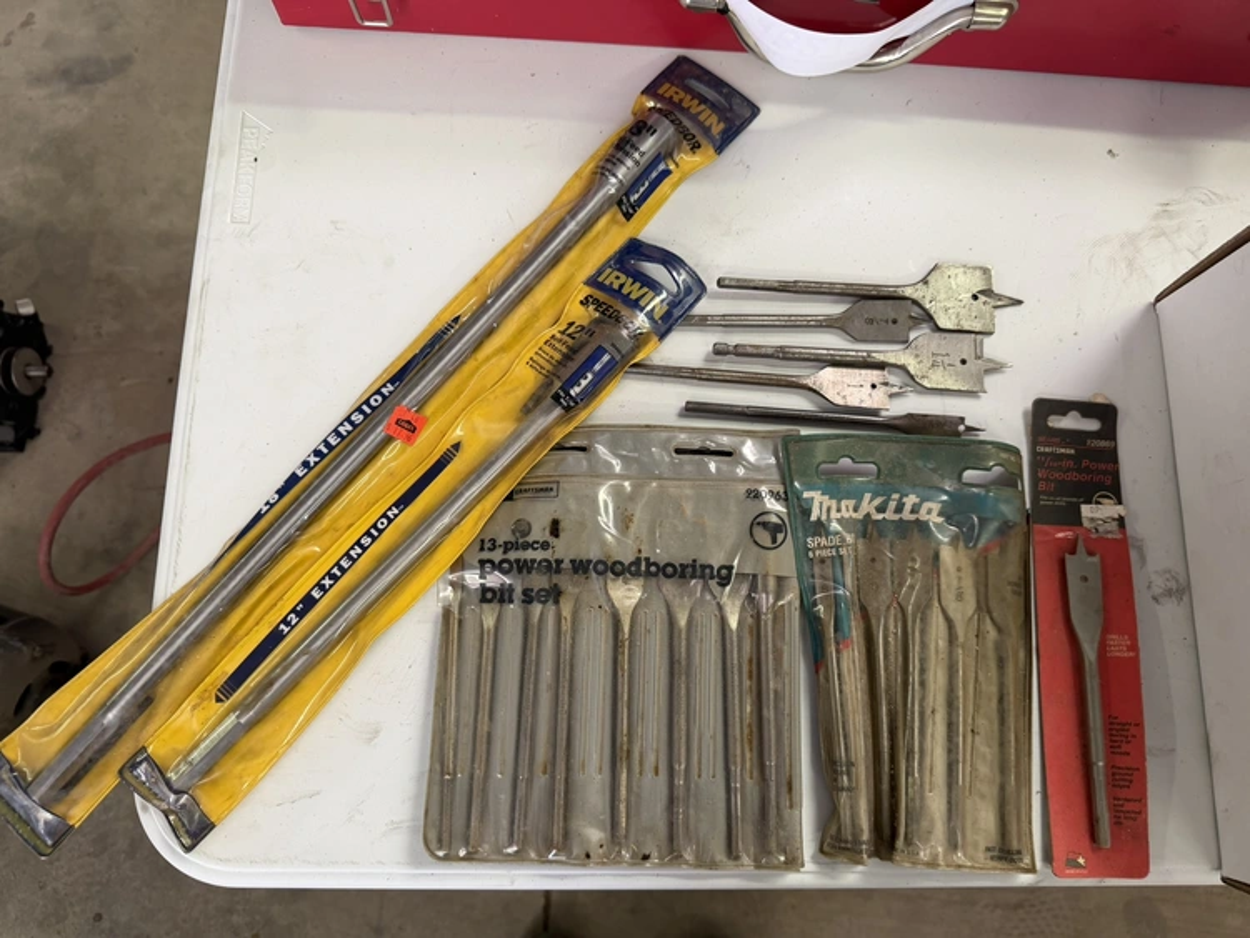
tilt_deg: -77.0
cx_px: 625
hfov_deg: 71.6
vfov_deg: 56.8
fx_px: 867
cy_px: 469
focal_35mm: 24
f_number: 1.78
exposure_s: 1/117
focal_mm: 6.76
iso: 200
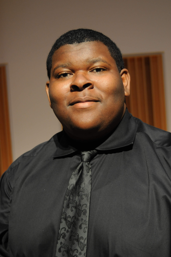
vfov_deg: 33.4
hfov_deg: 22.6
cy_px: 128
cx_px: 86
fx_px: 429
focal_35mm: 60
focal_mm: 40
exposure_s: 1/100
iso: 800
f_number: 4
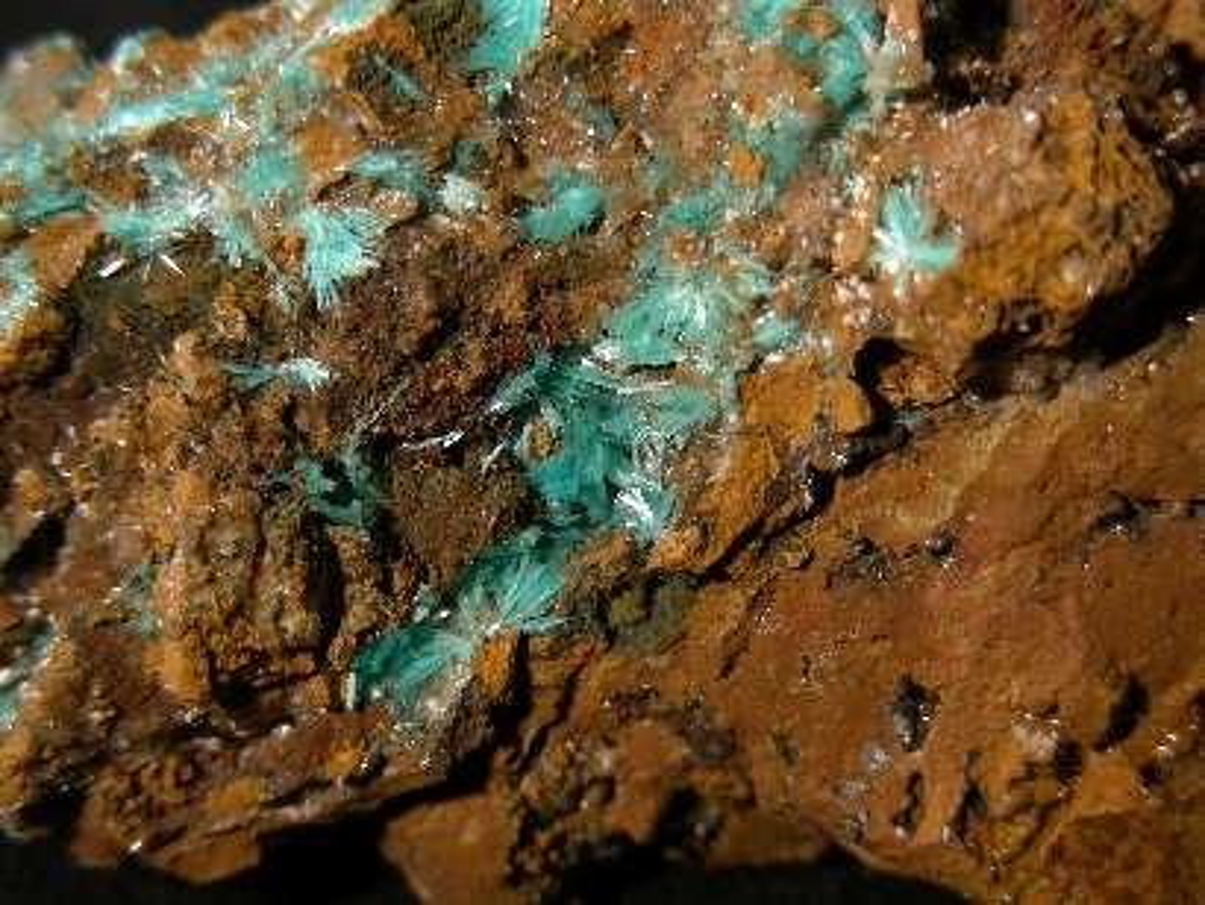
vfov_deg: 18.7
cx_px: 602
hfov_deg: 24.7
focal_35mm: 79
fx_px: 2752
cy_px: 452
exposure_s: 1/57.6
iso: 50
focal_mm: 13.2
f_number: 3.5
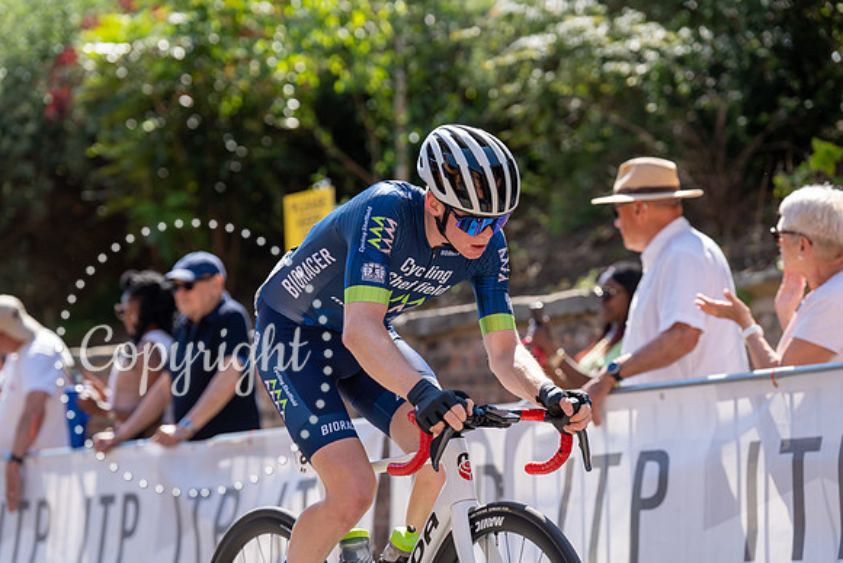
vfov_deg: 10.8
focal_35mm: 127
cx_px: 422
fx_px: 2974
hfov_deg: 16.1
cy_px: 282
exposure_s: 1/1000
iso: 320
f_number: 3.5
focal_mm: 127
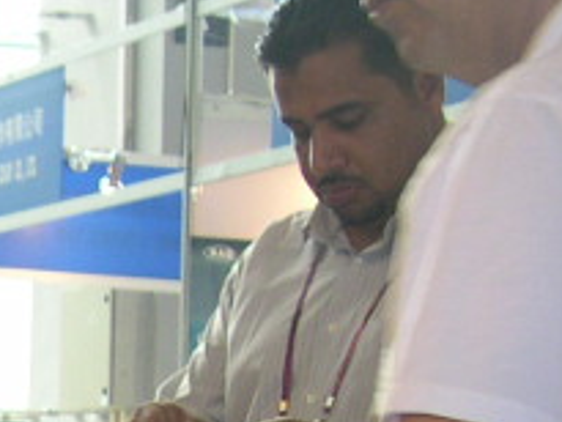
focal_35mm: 190
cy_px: 803
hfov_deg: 9.6
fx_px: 3087
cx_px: -636
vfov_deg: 7.5
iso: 100
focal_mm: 8
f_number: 2.8
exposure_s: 1/30
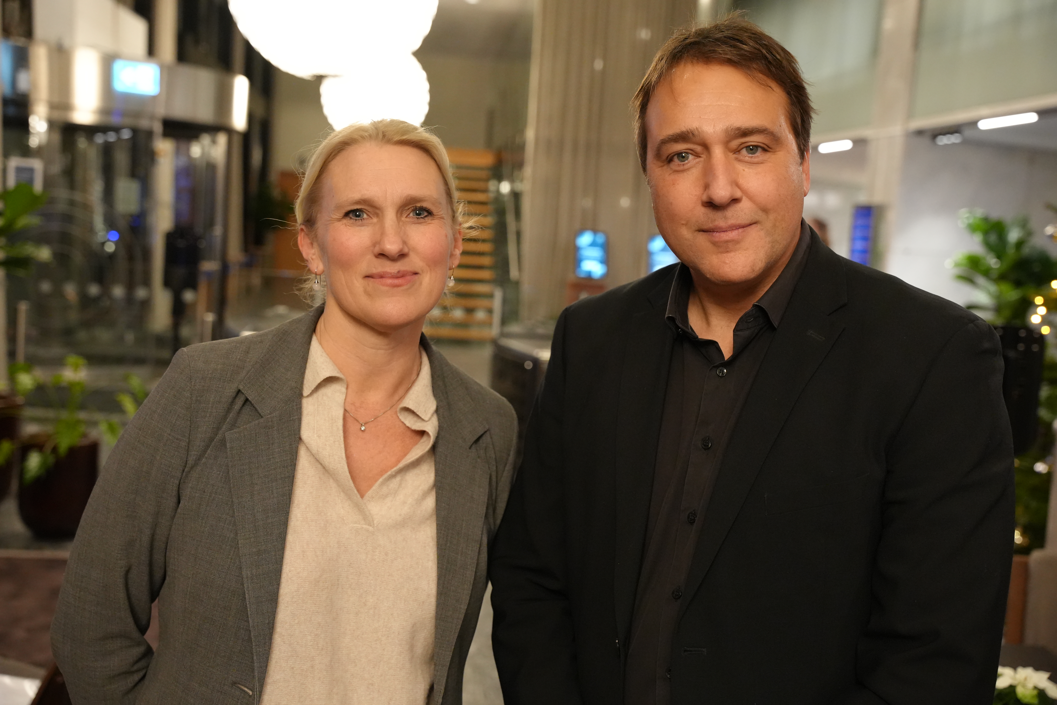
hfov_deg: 44.6
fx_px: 1289
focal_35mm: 44
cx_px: 528
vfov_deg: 30.6
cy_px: 352
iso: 5000
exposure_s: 1/160
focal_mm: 43.9
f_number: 4
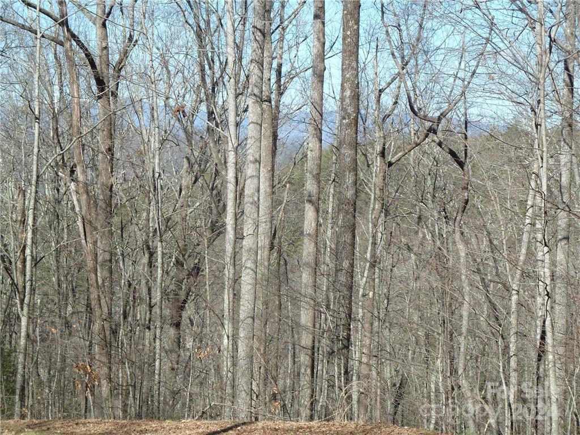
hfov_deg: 20.4
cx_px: 290
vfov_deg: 15.4
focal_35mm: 96
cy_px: 218
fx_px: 1609
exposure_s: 1/250
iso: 80
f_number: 4.3
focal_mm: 15.8
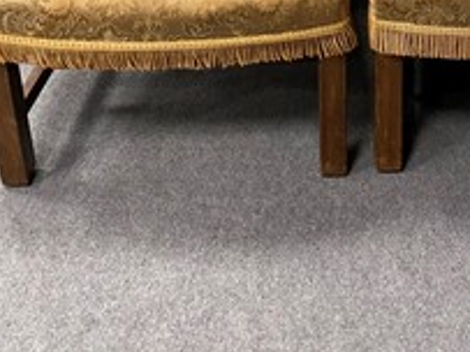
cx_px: 346
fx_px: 868
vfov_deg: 19.7
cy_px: -188
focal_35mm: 64
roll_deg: +0.0
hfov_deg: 29.8
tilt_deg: -23.7
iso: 250
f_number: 1.8
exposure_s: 1/50
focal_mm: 4.25
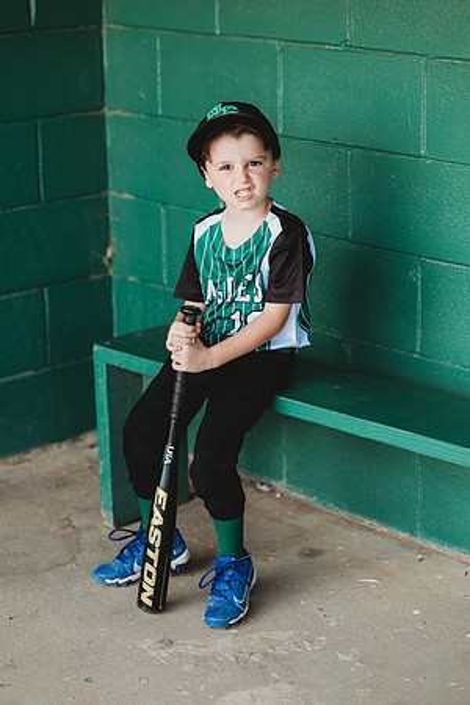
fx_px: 1664
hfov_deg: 16.1
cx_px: 235
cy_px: 352
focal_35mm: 85
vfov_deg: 23.9
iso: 320
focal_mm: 85
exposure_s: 1/250
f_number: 2.8
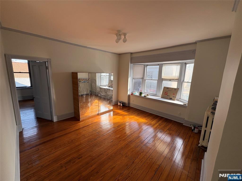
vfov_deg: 85.7
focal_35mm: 14
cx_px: 121
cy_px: 90
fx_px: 98
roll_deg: -0.2
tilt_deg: -8.7
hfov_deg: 102.1
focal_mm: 2.22
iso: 50
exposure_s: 1/228
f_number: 2.2
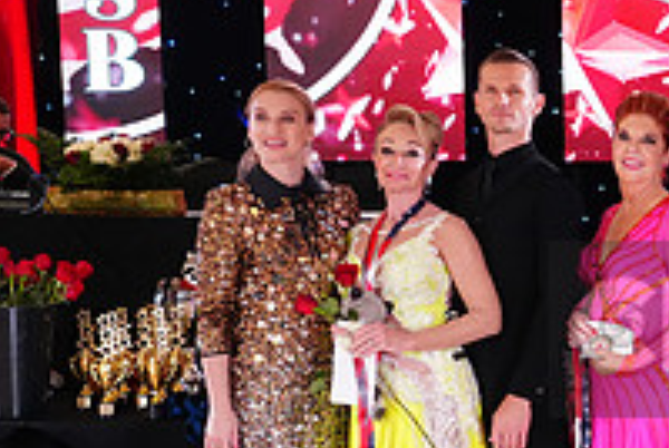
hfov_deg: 21.4
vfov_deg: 16.2
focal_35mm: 84
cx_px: 913
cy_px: 329
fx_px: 1563
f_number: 4
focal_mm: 29
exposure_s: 1/200
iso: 4000
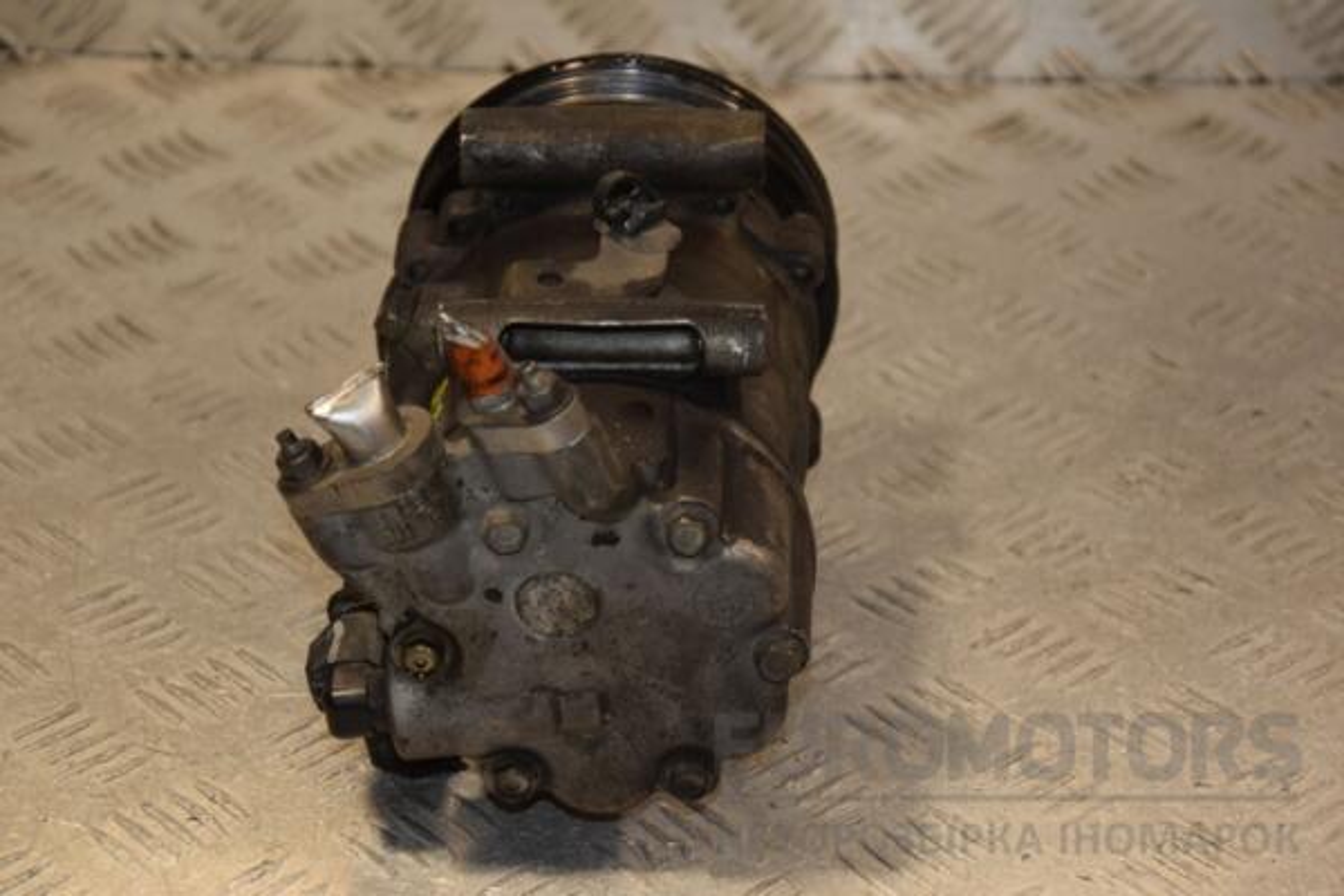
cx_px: 672
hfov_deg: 18.2
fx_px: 4200
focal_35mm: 112
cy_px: 448
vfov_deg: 12.2
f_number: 5.3
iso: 800
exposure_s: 1/200
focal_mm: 75
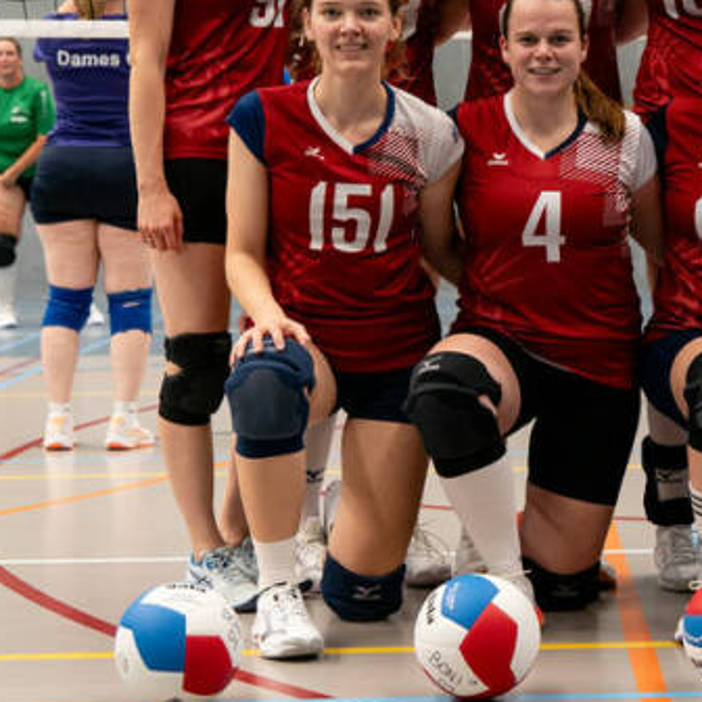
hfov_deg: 14.8
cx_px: 691
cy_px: 241
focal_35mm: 116
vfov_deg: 15.0
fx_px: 2661
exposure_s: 1/100
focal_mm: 50
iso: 250
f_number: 4
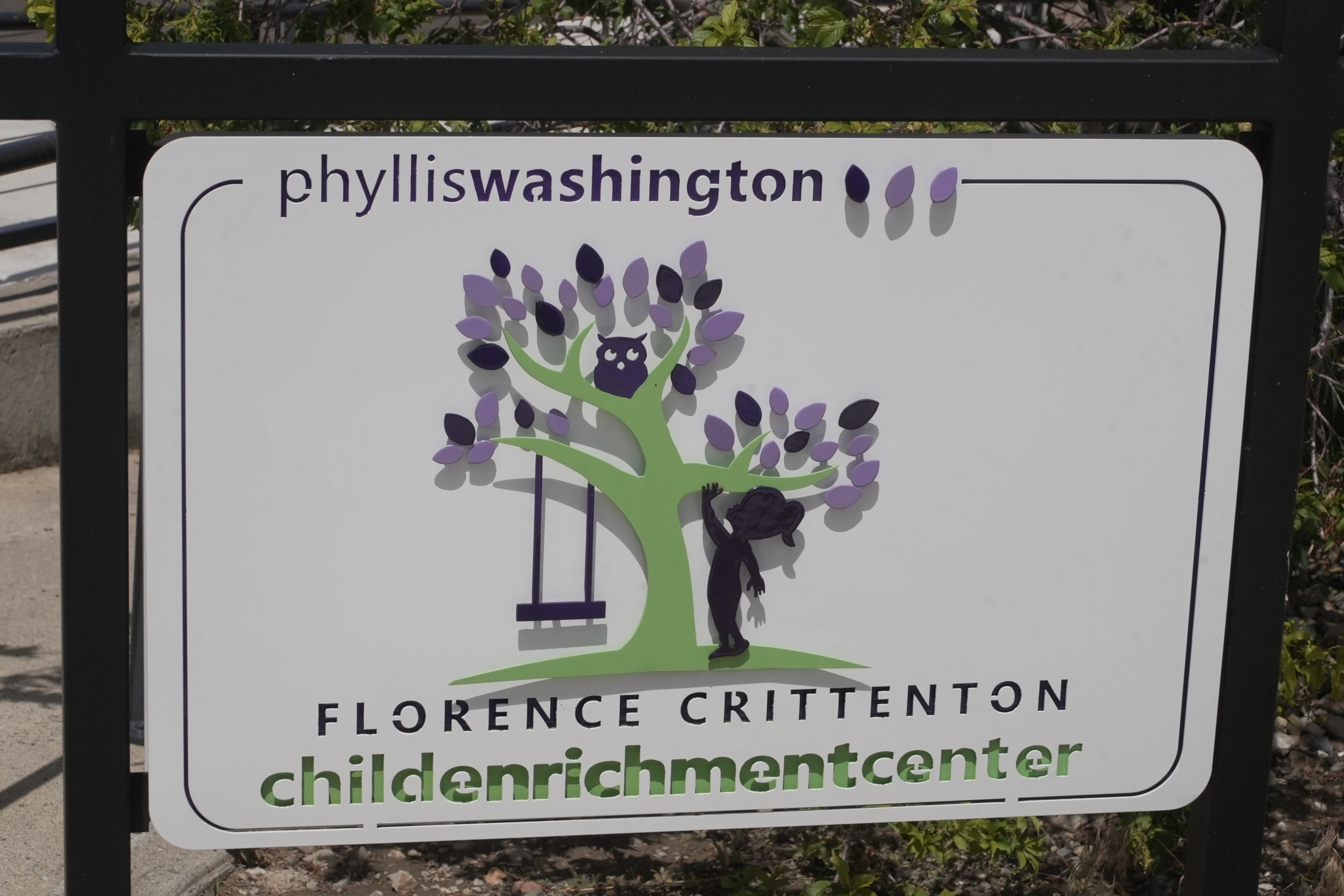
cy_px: 450
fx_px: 3173
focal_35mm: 85
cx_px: 672
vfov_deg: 16.1
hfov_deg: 23.9
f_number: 14
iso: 2500
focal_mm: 84
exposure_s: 1/6400
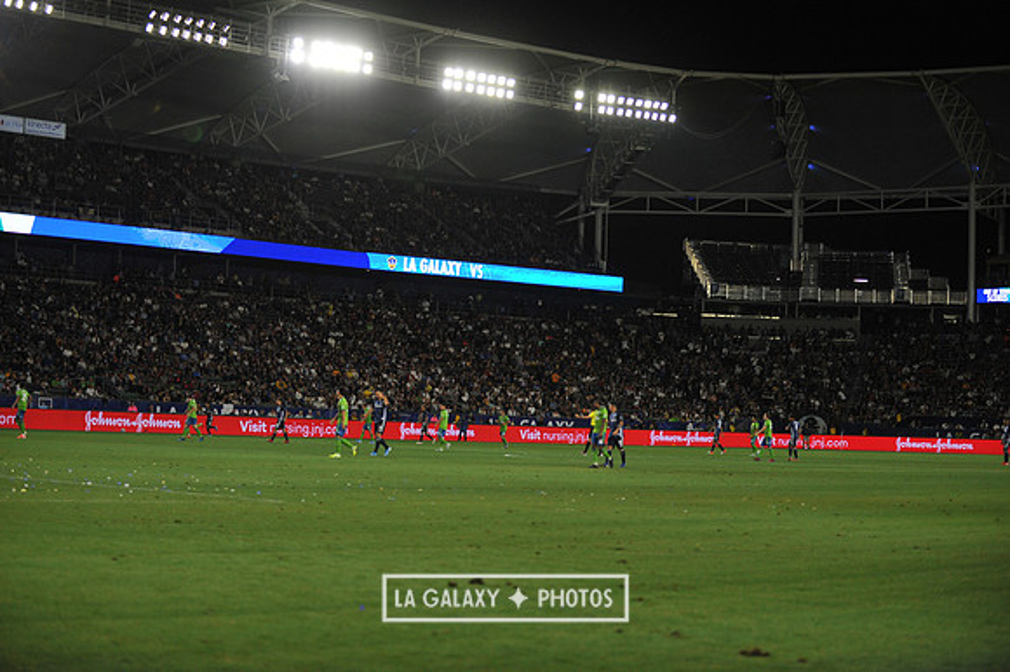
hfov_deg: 28.9
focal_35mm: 70
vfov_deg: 19.4
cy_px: 336
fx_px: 1963
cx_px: 505
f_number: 2.8
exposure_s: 1/1600
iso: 1600
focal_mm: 70
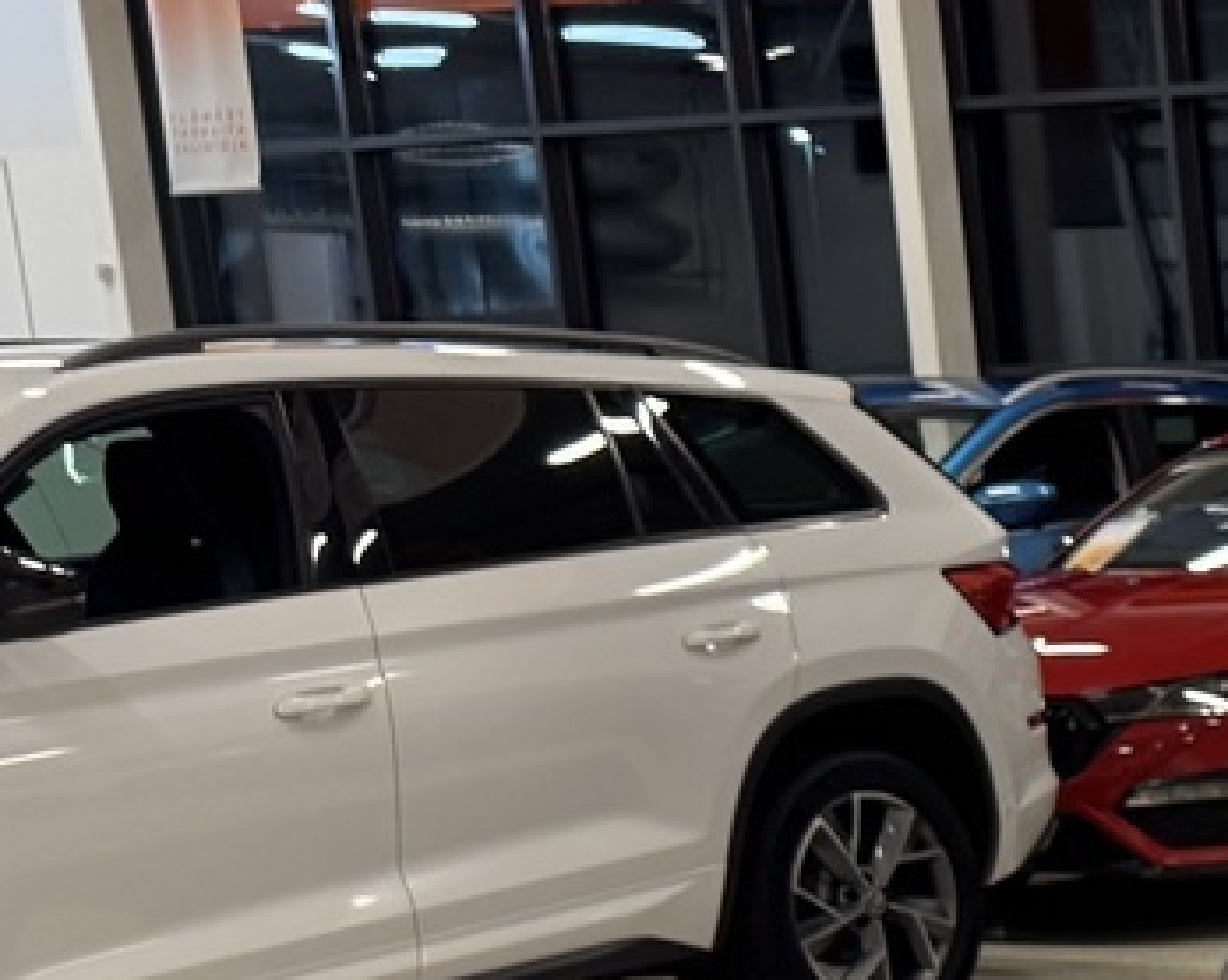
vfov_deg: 15.2
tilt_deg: -11.4
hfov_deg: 15.8
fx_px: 3523
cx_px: 2410
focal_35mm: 97
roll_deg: +0.9
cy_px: 1209
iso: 200
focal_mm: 6.76
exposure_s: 1/100
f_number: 1.78
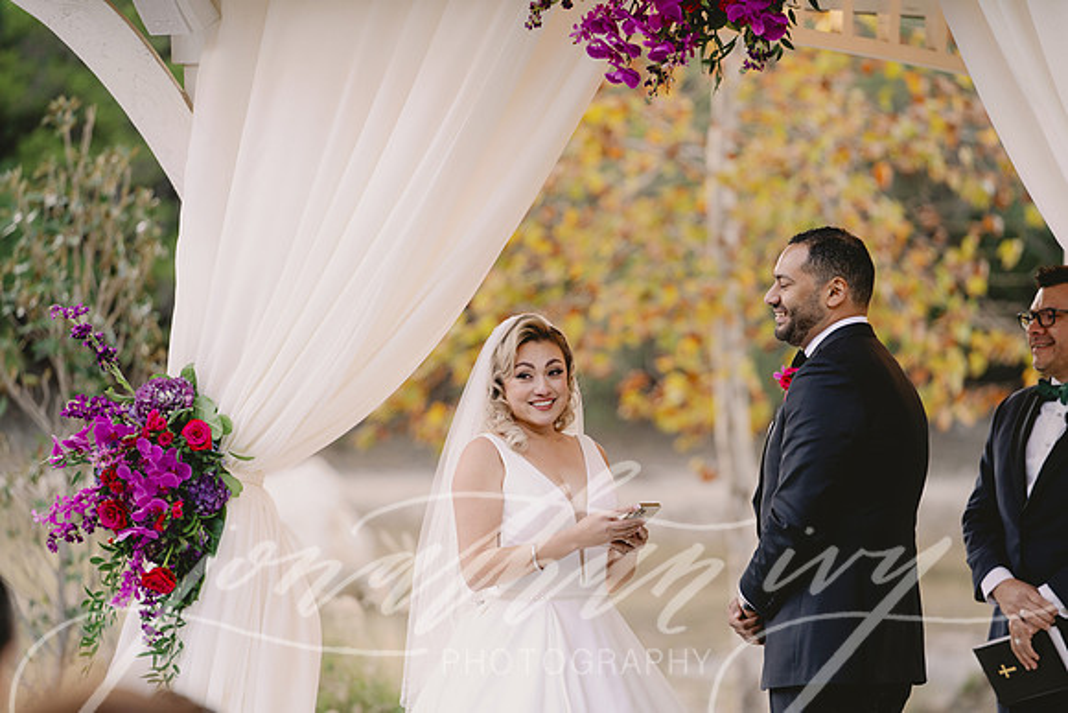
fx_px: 5697
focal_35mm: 192
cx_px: 534
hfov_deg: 10.7
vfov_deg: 7.2
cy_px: 356
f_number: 3.2
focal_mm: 192
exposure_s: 1/320
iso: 800
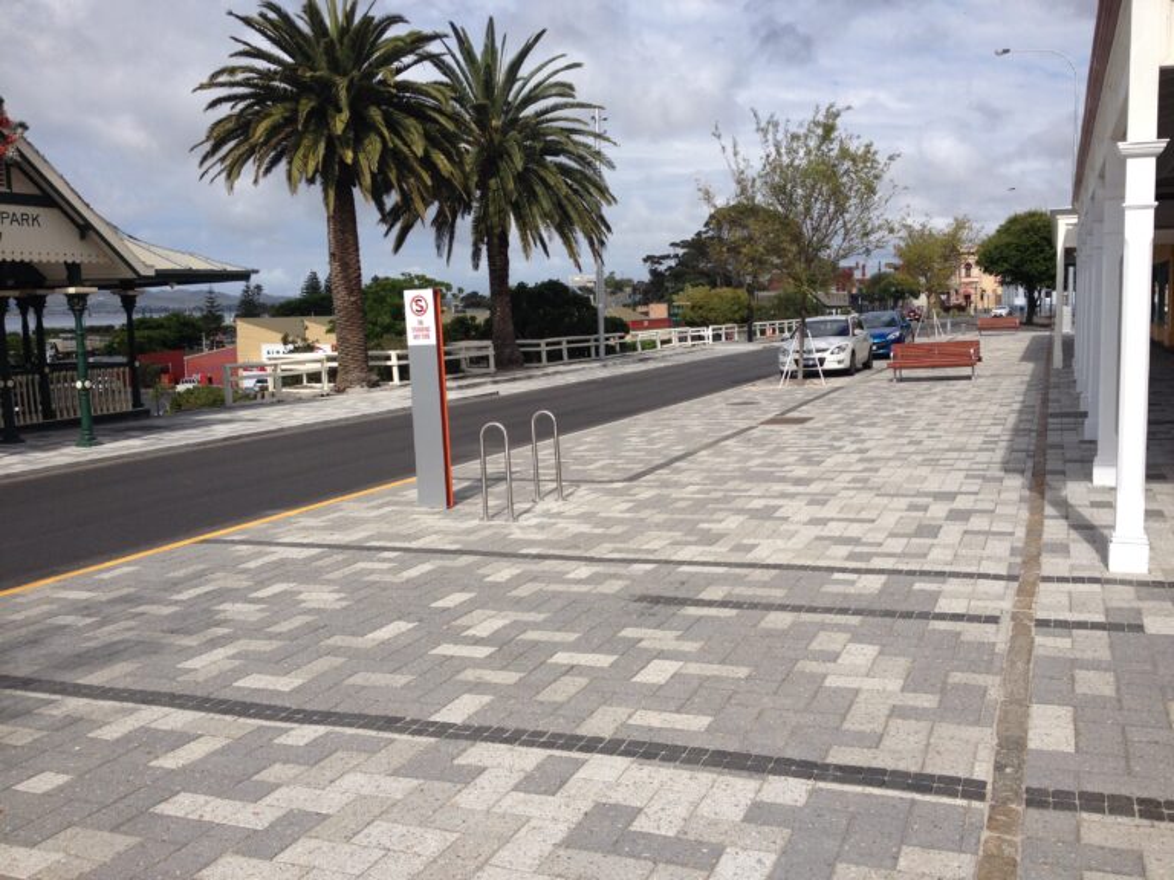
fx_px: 1187
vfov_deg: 40.7
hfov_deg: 52.6
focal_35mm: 35
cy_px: 440
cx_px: 587
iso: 50
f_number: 2.4
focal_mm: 4.28
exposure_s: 1/2404
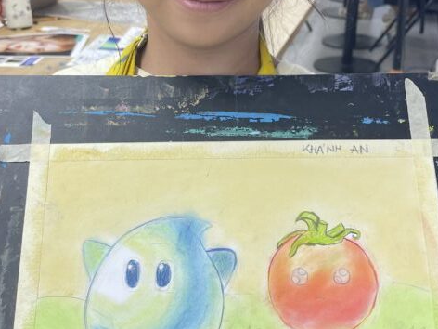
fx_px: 671
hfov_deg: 36.2
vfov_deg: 27.5
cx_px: 225
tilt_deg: -25.1
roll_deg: +0.6
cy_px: 157
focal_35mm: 53
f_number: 1.6
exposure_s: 1/100
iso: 50
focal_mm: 5.1
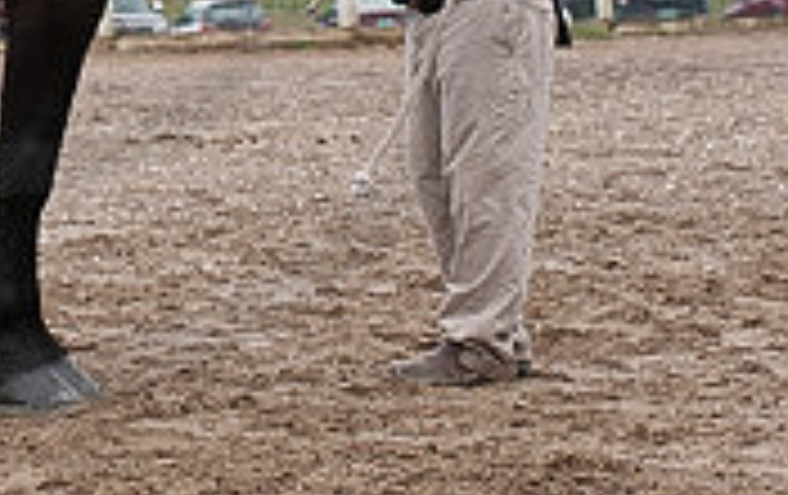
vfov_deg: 3.6
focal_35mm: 366
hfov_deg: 5.7
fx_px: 7873
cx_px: -36
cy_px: -191
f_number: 5.6
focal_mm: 125
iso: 1100
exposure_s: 1/1250
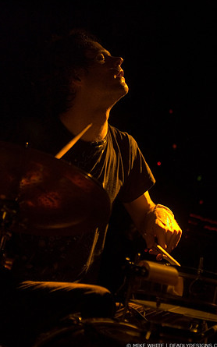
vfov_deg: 19.3
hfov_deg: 12.1
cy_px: 174
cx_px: 110
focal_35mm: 108
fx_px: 1022
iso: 800
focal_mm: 70
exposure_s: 1/100
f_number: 2.8
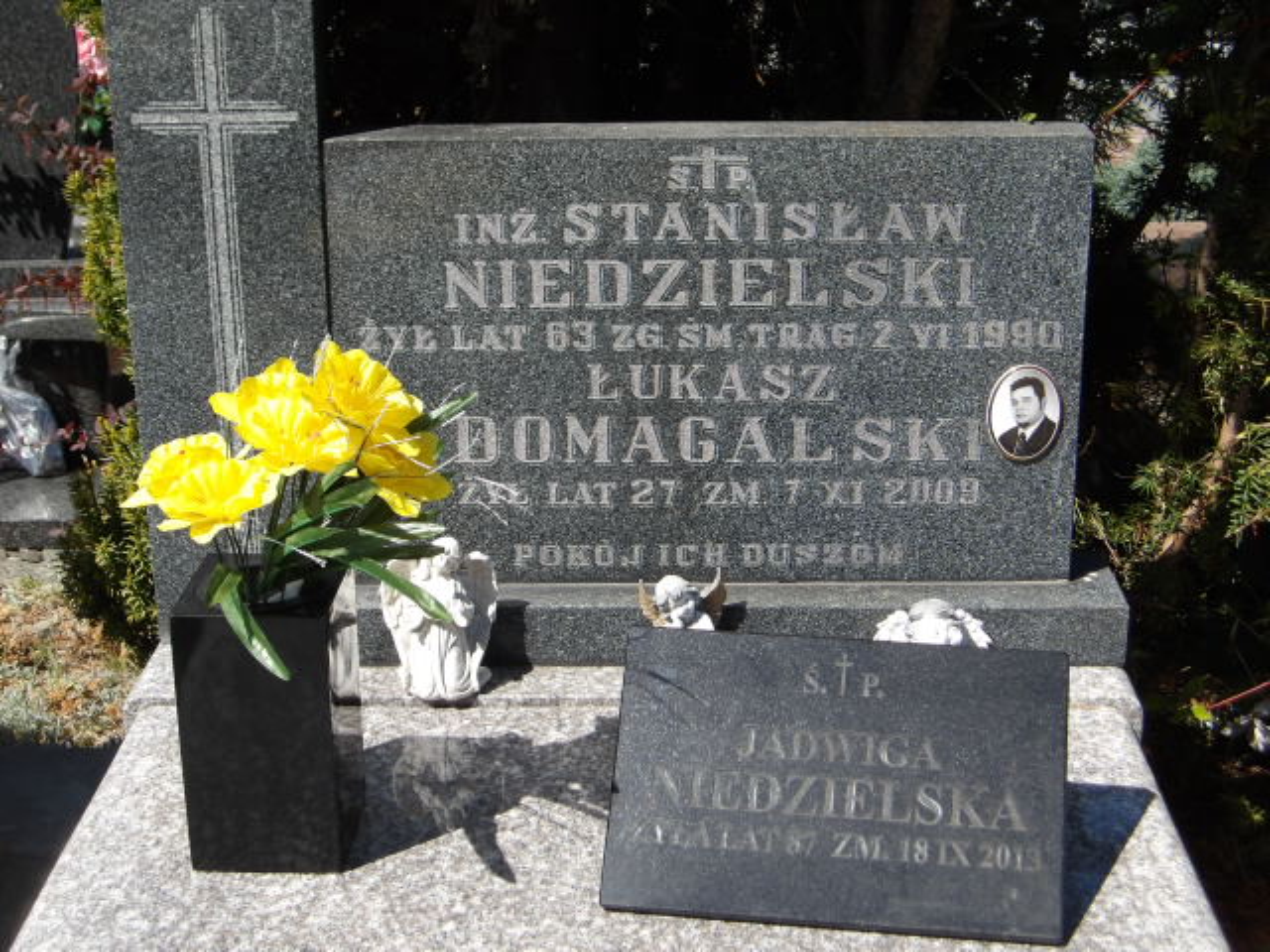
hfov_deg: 36.2
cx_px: 635
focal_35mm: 53
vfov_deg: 27.5
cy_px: 476
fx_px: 1944
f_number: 4.2
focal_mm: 9.4
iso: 100
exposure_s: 1/574
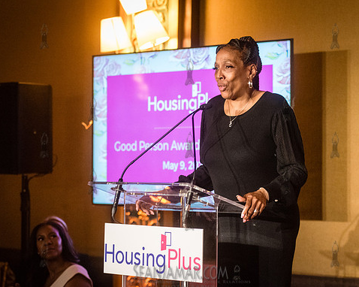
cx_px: 200
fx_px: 1391
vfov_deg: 11.8
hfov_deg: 14.7
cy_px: 125
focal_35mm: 131
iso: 6400
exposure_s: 1/200
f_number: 3.5
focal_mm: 100
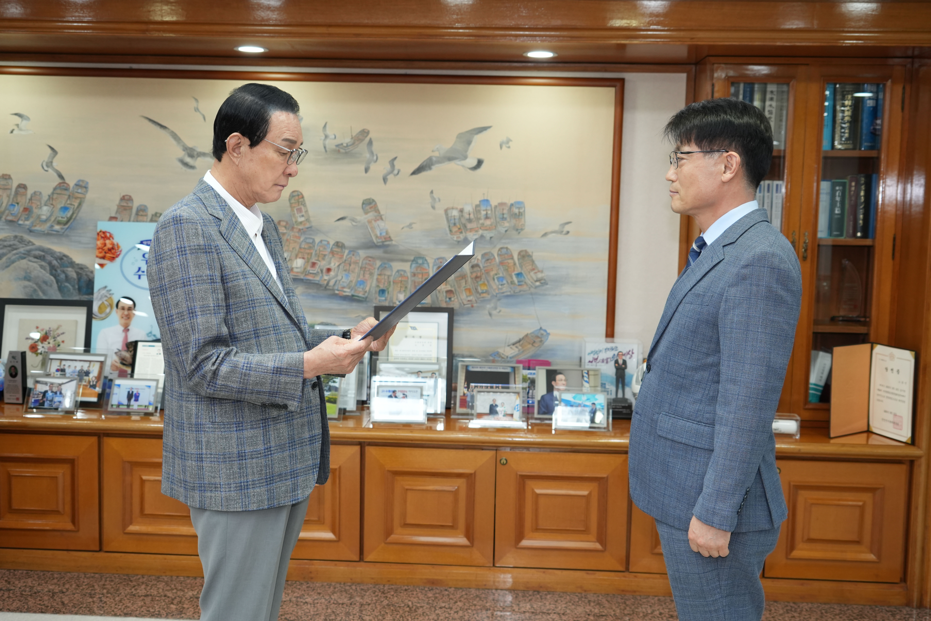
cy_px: 310
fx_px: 1060
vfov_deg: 32.6
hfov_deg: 47.4
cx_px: 466
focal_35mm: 41
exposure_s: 1/125
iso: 1250
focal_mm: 41
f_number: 5.6
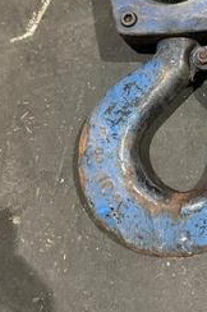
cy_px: 75
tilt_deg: -67.8
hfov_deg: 31.1
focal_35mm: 41
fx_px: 355
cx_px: 185
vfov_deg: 45.7
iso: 500
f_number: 1.78
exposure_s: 1/60
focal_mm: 6.86
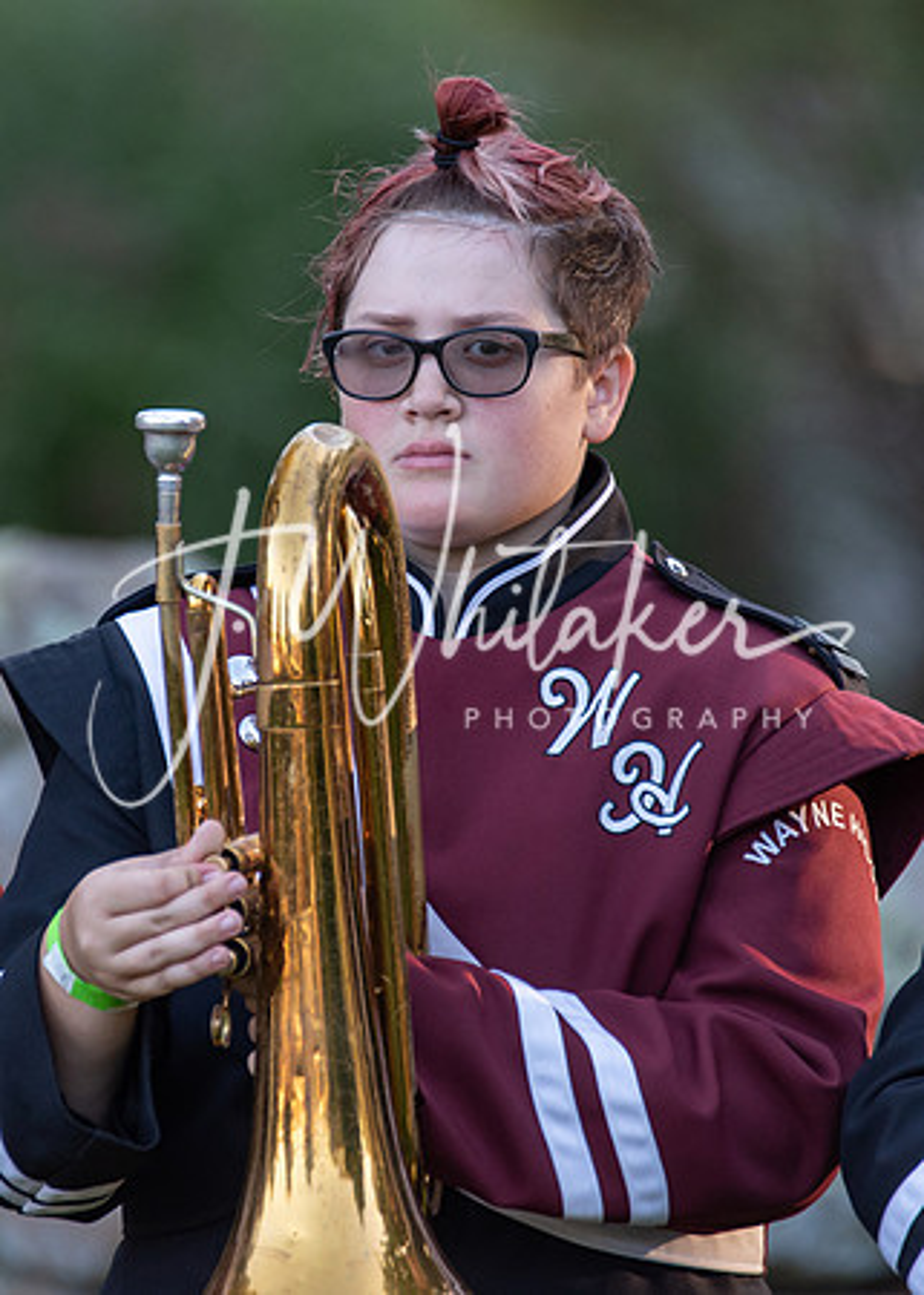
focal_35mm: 973
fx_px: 35789
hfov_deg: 1.5
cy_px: 579
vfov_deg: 2.1
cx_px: 352
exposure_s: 1/250
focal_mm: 600
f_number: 6.3
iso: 800
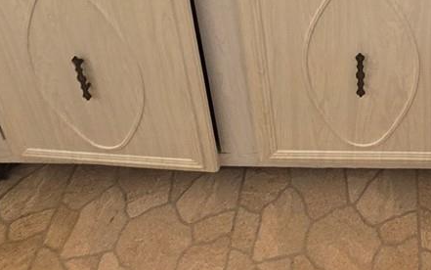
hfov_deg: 37.7
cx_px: 387
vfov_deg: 19.0
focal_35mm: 50
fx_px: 588
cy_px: -230
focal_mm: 2.2
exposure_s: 1/60
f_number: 2.2
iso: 160
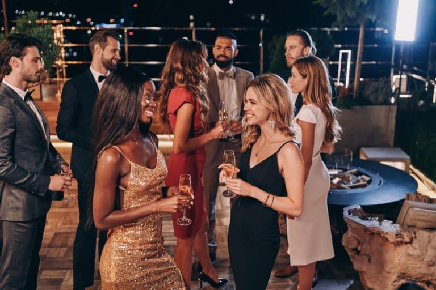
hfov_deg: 39.6
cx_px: 218
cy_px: 145
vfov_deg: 27.0
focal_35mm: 50
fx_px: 606
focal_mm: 50
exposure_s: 1/125
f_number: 2.8
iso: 1600
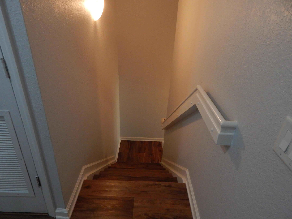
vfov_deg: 61.1
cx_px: 146
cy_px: 110
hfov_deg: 76.4
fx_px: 186
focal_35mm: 22
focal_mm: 4
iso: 400
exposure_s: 1/30
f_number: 3
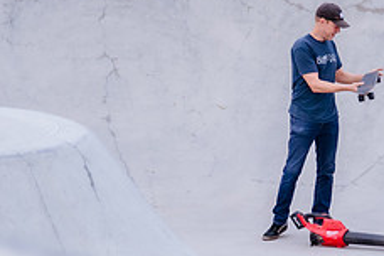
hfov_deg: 7.2
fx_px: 3050
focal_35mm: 286
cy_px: 125
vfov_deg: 4.8
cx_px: 339
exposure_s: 1/250
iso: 2500
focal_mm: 98
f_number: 4
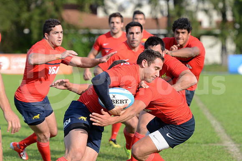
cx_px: 121
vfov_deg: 7.2
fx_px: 1277
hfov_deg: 10.8
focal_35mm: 190
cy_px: 80
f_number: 4
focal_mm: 190
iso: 400
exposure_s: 1/800
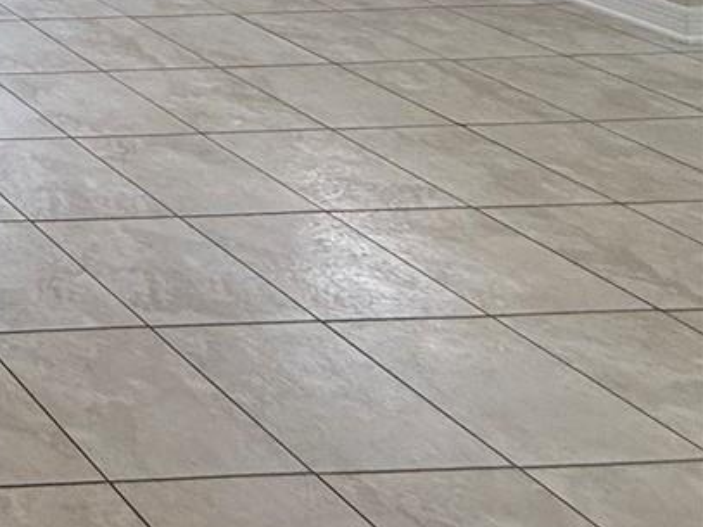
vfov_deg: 20.6
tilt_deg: -4.5
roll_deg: +0.8
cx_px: -677
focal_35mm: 55
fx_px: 1117
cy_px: -358
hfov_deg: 19.8
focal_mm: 2.22
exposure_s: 1/120
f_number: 2.2
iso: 160
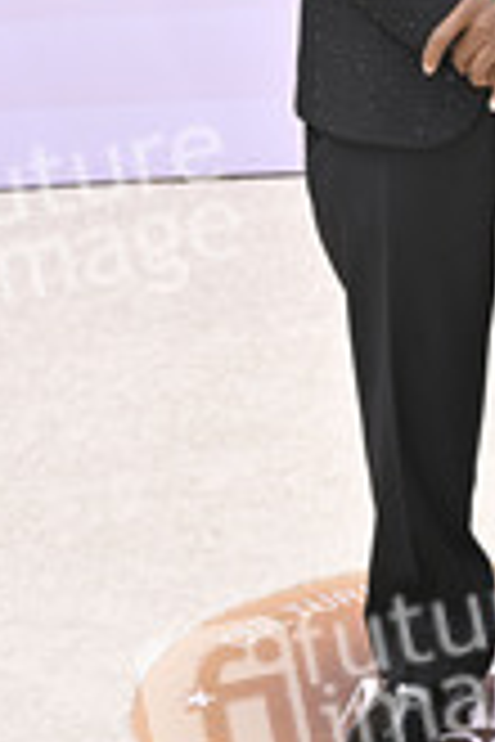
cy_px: 9
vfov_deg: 14.6
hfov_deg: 9.9
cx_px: 500
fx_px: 2846
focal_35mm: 138
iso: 400
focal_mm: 57
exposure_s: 1/320
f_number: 10
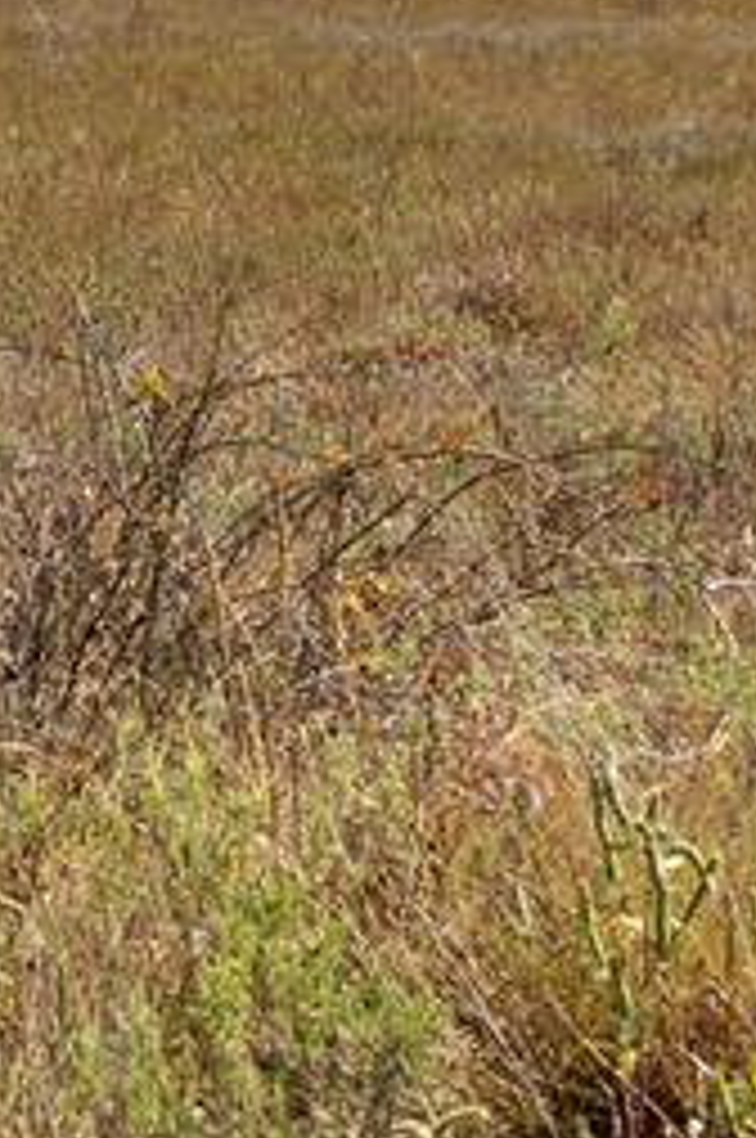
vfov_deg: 12.5
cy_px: -49
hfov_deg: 8.2
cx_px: -592
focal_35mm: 162
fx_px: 5117
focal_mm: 40
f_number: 10
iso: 100
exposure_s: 1/400
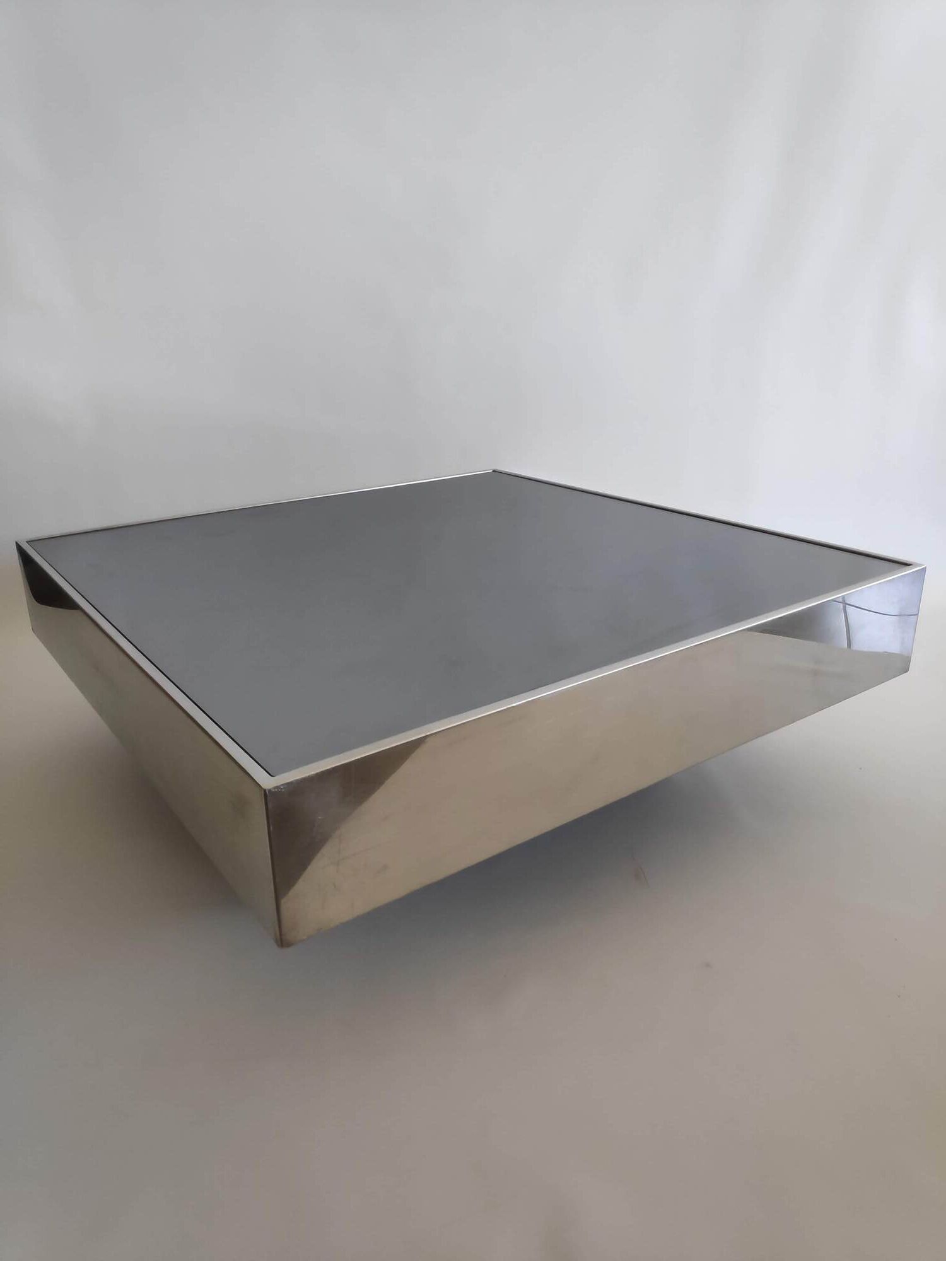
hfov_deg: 66.0
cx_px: 473
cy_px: 630
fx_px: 729
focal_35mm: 20
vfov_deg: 81.7
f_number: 1.9
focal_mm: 3.94
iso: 416
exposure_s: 1/100
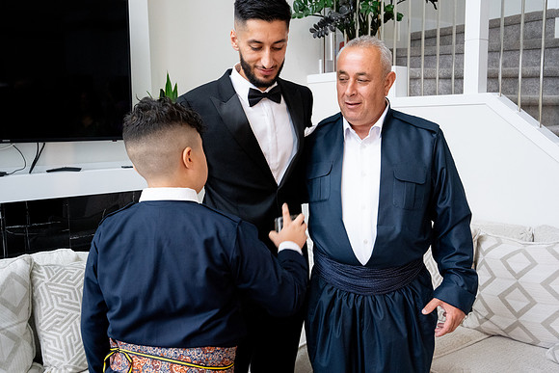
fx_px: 575
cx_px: 280
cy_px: 186
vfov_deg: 36.0
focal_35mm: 37
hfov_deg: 51.9
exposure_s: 1/160
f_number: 9
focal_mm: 37
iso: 6400
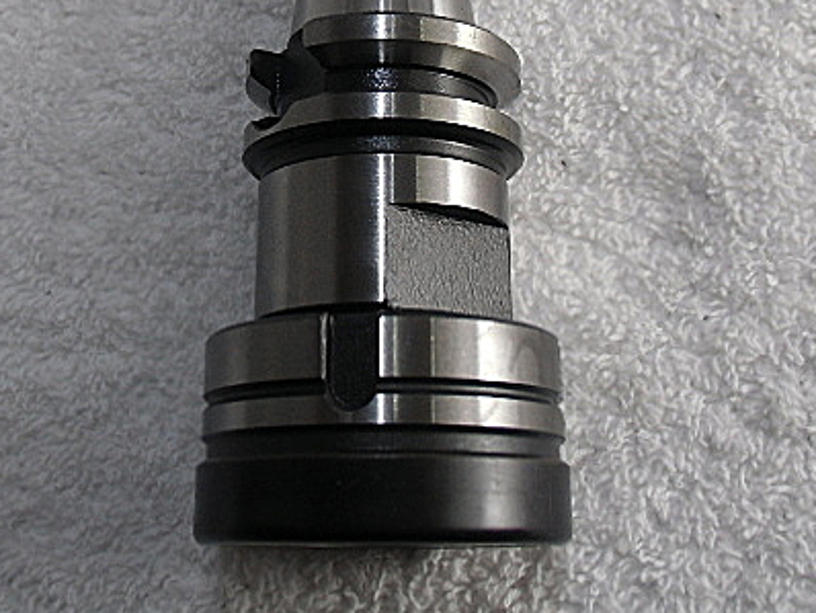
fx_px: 1250
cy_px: 123
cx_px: 369
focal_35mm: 53
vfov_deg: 27.0
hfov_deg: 36.1
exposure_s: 1/80
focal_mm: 5.93
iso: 200
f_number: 3.7
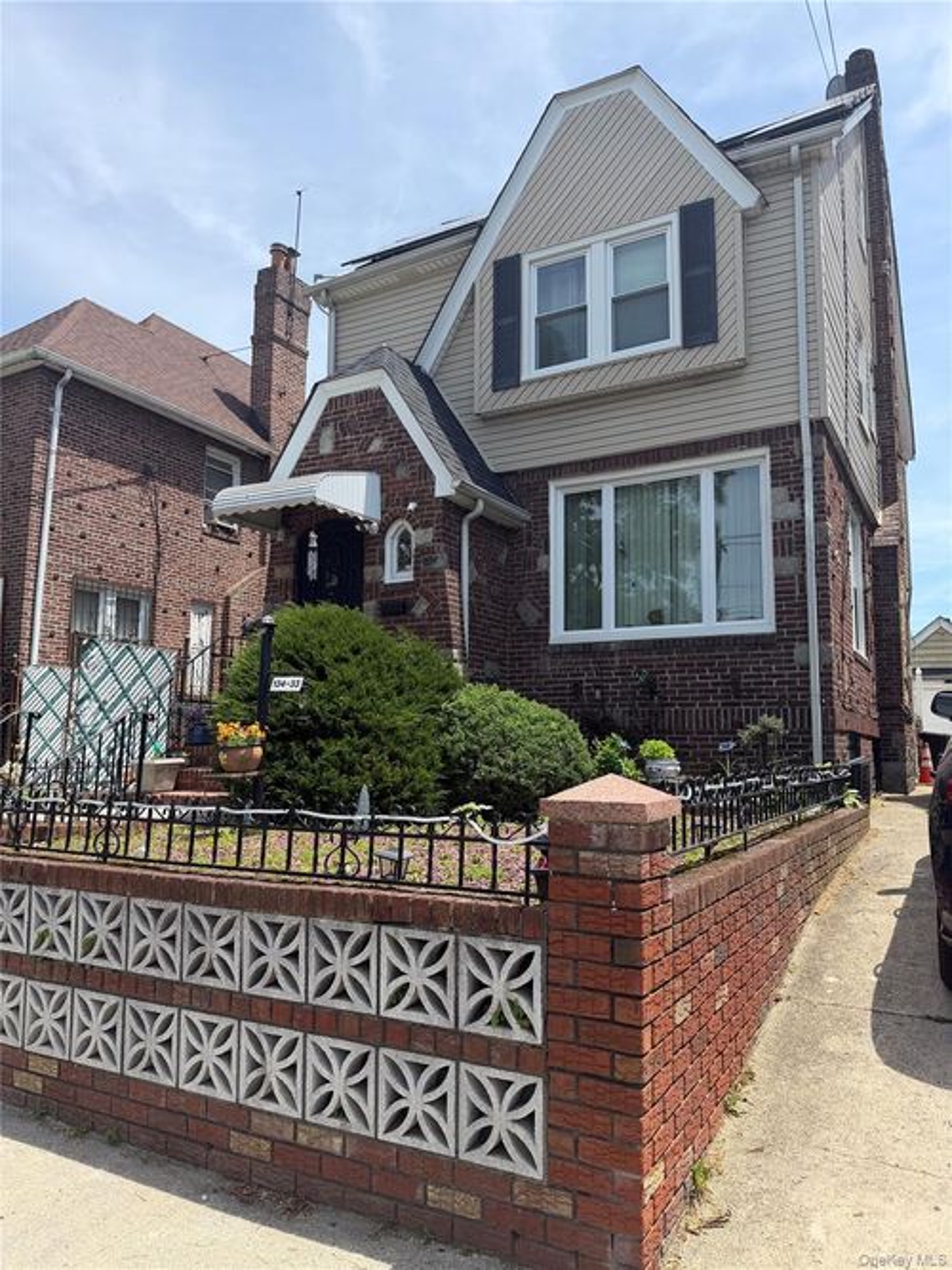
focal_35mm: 24
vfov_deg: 71.6
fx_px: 880
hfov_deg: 56.8
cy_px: 635
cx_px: 476
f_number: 1.78
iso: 80
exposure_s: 1/2703
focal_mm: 6.76
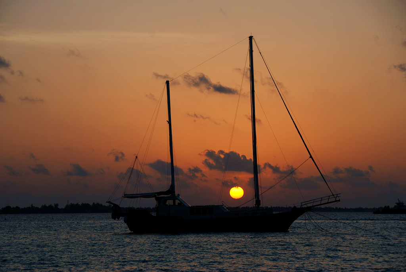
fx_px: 1389
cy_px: 136
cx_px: 203
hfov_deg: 16.6
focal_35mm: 123
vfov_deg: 11.2
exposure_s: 1/400
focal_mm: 82
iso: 200
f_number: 8
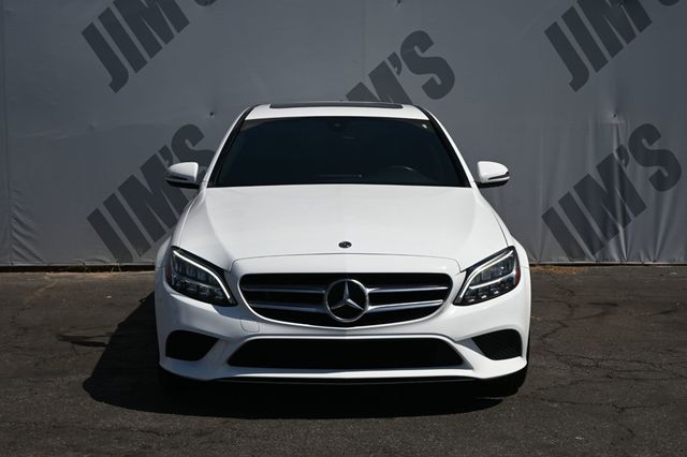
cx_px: 344
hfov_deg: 35.1
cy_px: 228
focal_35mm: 57
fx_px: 1087
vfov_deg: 23.8
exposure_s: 1/400
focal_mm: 38
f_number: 7.1
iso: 100
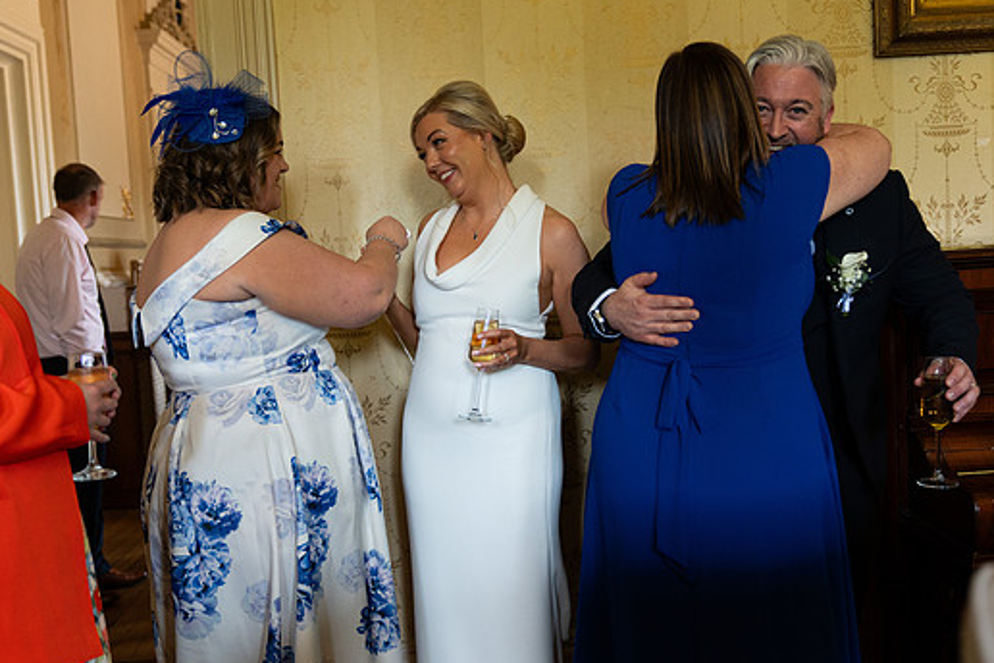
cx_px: 493
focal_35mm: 36
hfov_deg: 53.1
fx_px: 994
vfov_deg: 36.9
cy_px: 332
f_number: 2.8
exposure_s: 1/160
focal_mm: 32
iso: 2000
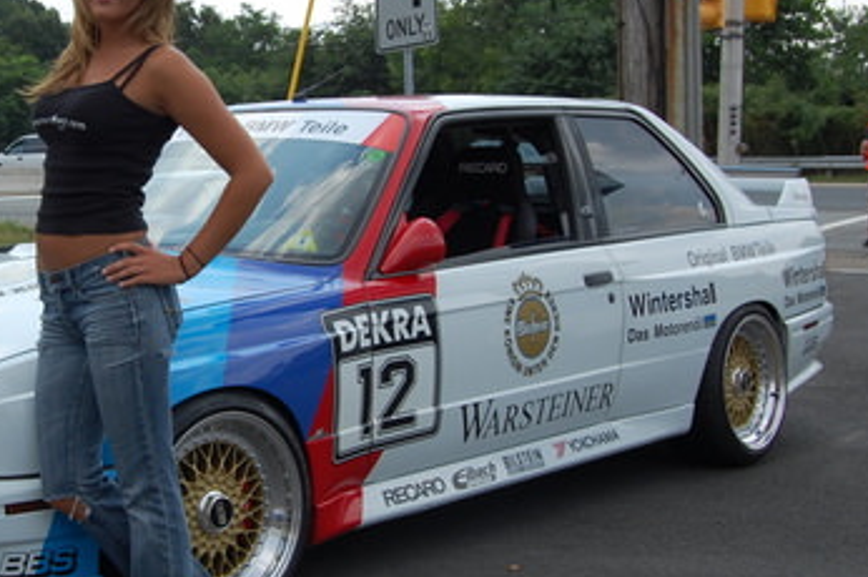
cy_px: 256
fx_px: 1469
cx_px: 143
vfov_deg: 22.2
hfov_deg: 31.8
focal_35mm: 61
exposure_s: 1/320
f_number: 9
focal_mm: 22
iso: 200
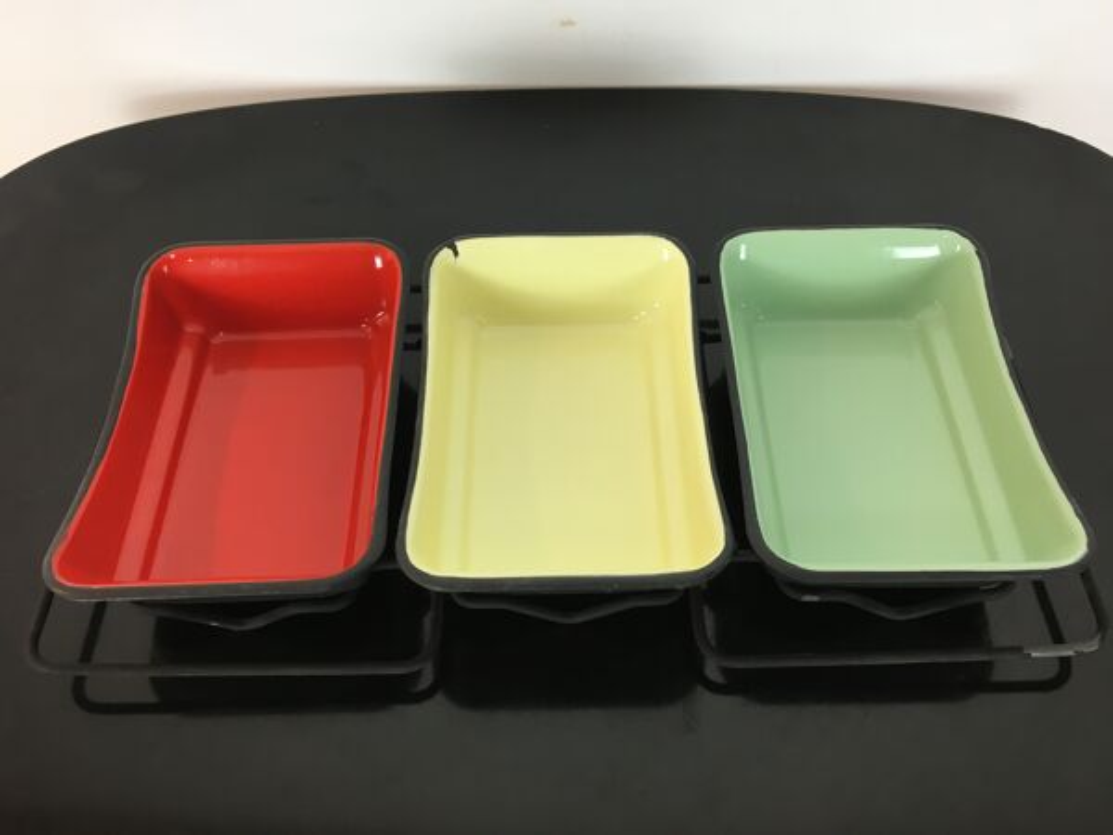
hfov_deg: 61.7
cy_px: 418
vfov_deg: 48.2
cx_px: 556
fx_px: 932
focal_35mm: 29
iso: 64
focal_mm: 4.15
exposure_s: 1/33
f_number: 2.2
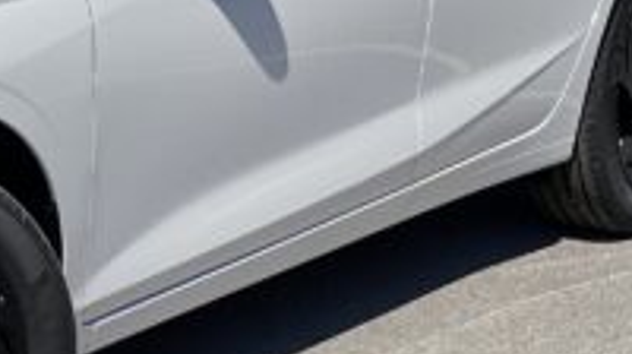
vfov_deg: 6.3
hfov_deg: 11.0
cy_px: 63
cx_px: -215
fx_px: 3197
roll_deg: +0.0
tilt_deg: -10.2
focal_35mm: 191
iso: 20
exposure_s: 1/2817
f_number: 2
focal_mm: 6
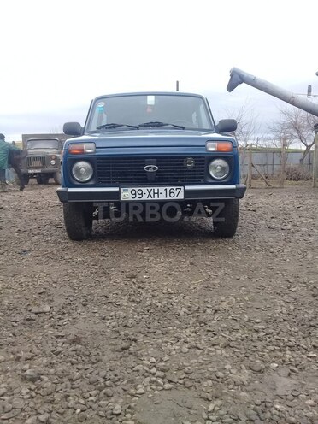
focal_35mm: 31
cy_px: 212
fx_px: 380
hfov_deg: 45.4
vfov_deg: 58.4
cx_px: 159
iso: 50
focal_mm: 3.3
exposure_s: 1/100
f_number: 2.2
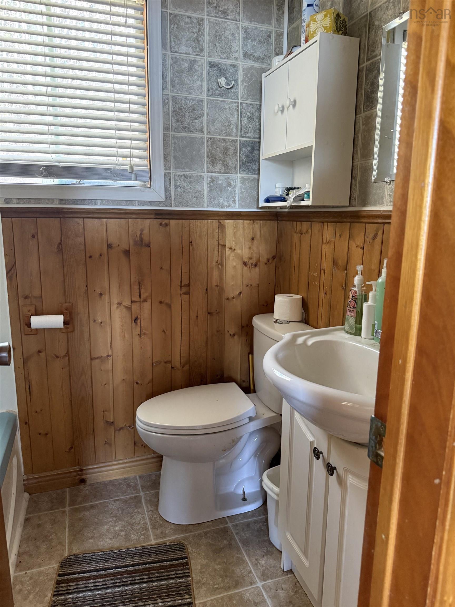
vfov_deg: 71.6
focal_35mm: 24
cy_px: 304
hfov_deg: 56.8
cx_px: 228
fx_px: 421
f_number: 1.78
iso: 640
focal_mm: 6.76
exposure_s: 1/60
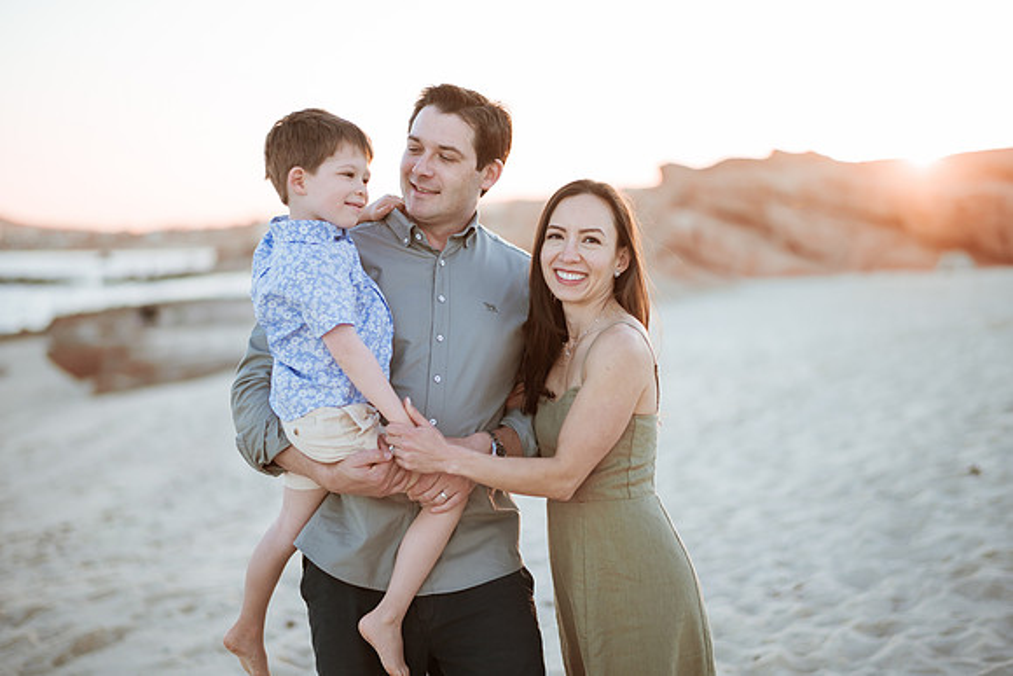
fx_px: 1632
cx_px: 506
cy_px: 338
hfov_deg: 34.5
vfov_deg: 23.4
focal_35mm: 58
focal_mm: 58
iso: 100
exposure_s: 1/1000
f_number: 1.4
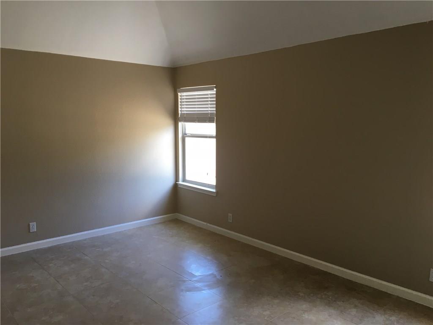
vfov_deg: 48.2
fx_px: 363
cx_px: 216
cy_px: 162
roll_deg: +0.4
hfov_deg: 61.7
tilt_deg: -7.5
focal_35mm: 29
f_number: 2.2
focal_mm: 4.15
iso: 25
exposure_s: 1/30
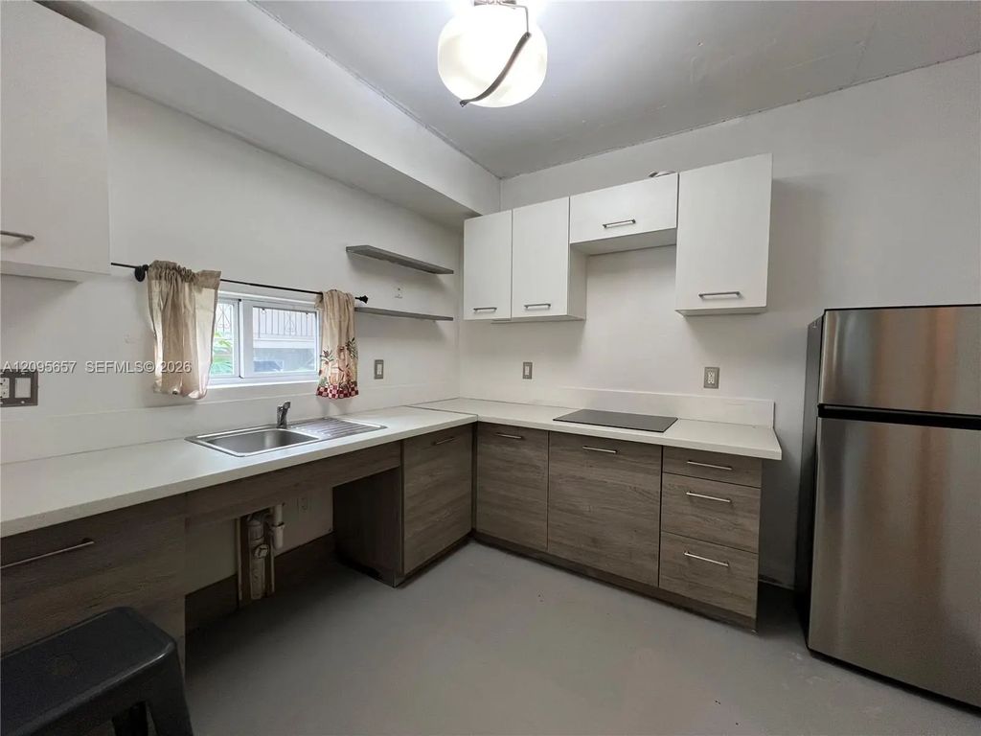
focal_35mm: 13
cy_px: 368
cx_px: 490
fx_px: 368
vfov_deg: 89.9
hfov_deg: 106.2
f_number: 1.8
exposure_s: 1/120
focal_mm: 1.57
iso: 200
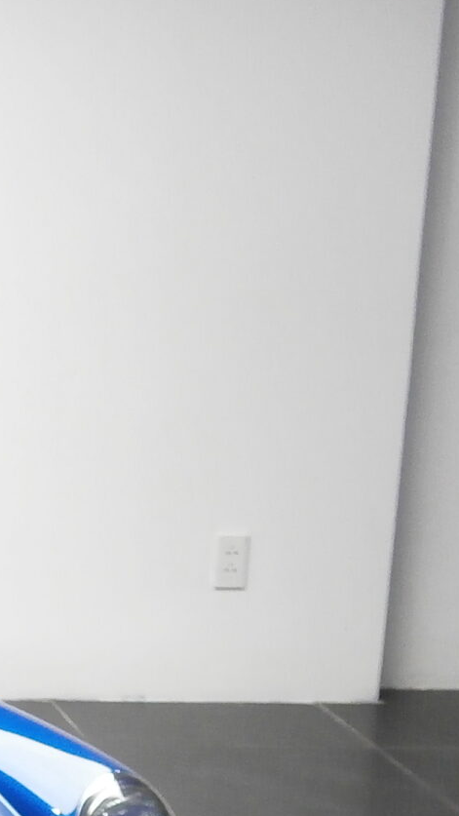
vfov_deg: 17.7
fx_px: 2596
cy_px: 648
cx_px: -590
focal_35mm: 120
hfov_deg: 9.2
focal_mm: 6.4
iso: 200
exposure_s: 1/13
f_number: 3.1
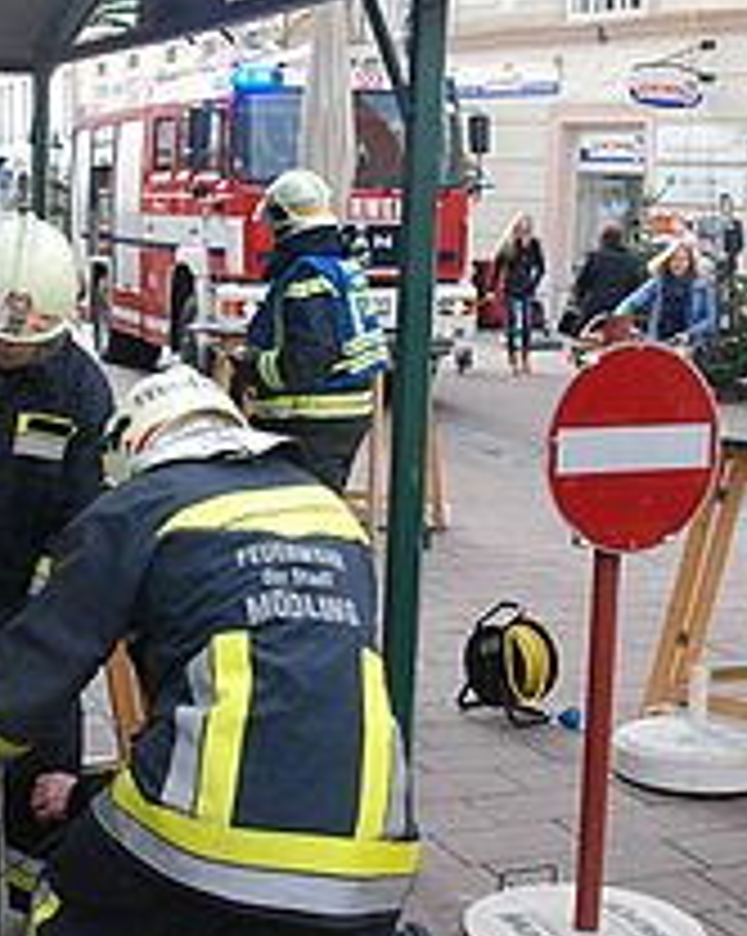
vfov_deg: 32.5
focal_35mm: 58
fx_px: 1605
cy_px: 493
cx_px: 376
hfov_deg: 26.2
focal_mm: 18
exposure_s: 1/250
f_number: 8
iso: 800
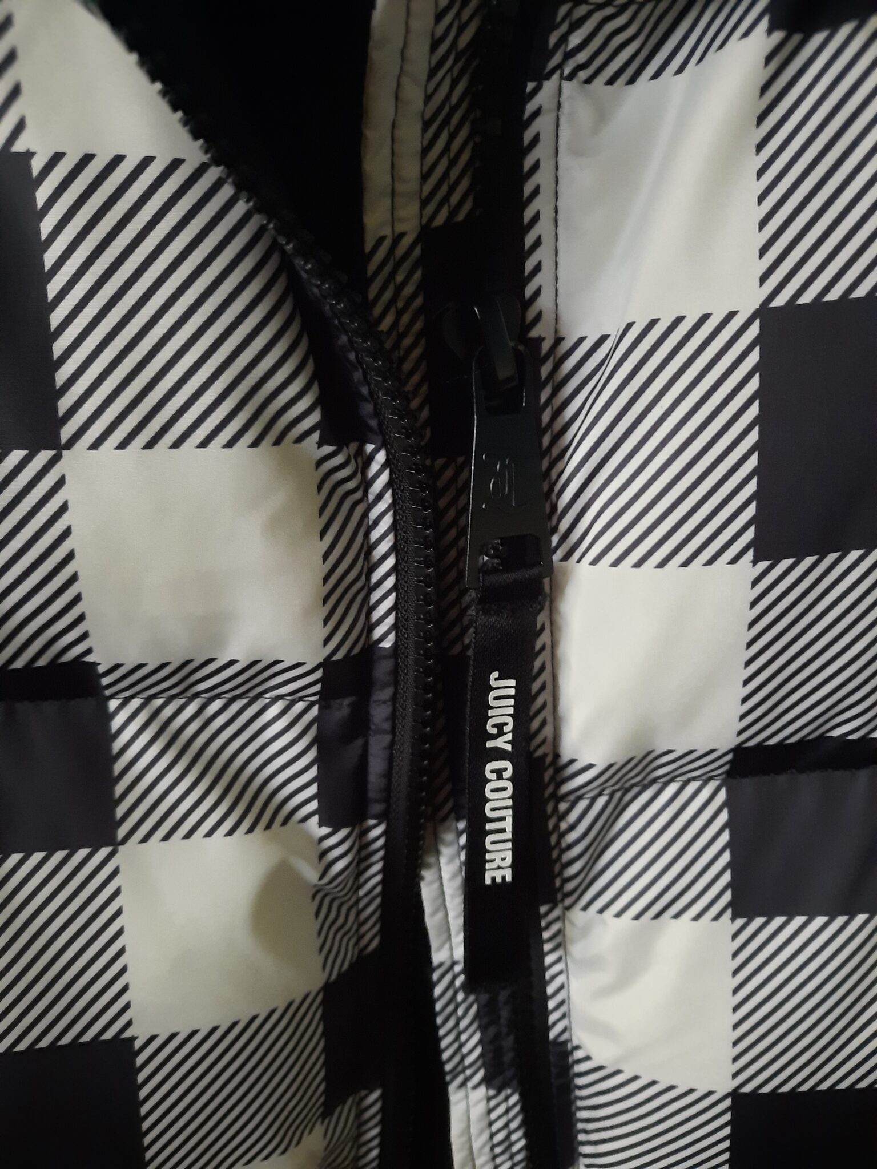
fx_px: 845
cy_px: 584
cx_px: 438
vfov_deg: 69.4
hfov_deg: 54.9
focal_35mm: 25
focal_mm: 4.6
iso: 1000
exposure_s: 1/20
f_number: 2
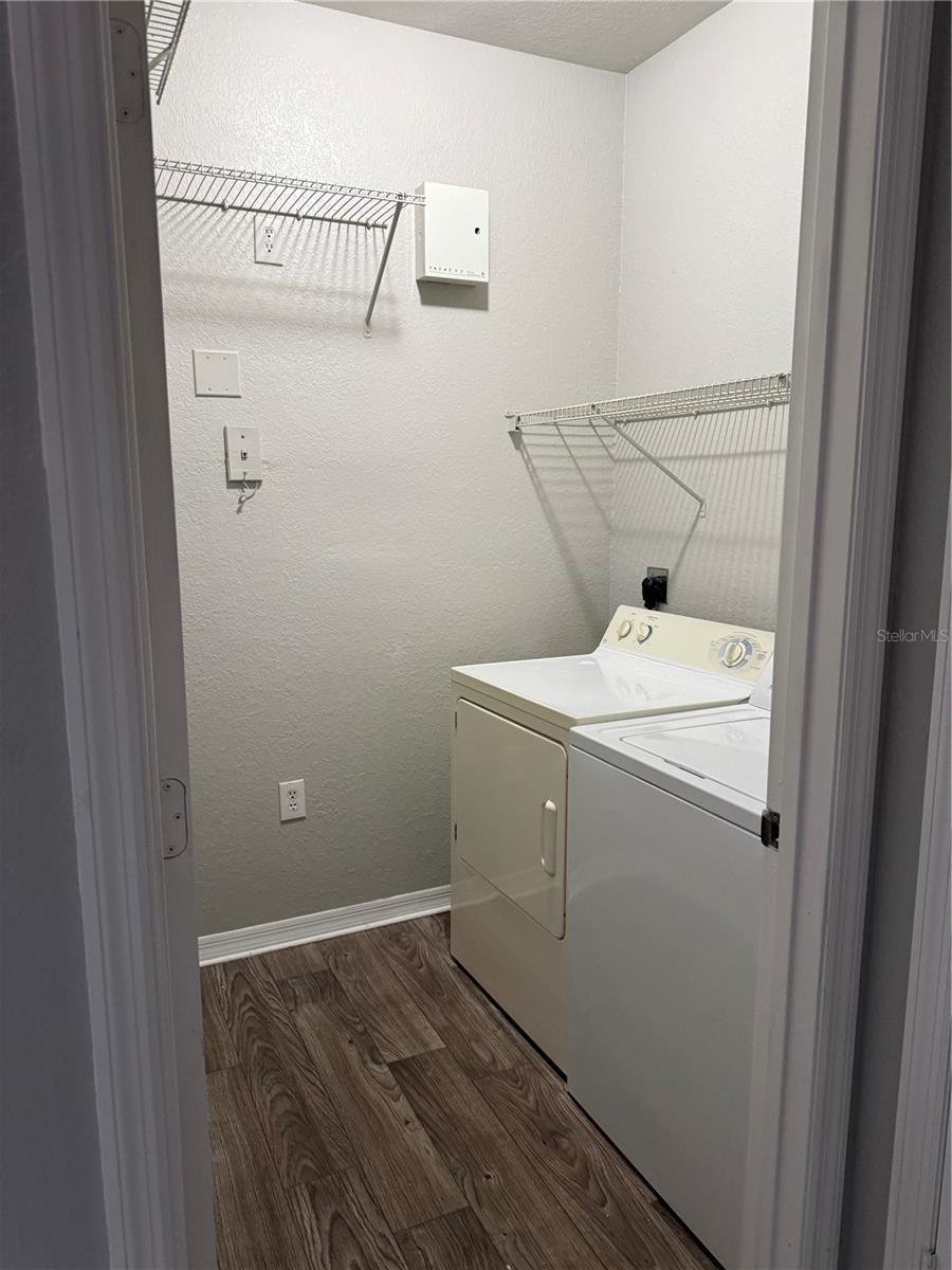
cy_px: 635
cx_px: 476
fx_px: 880
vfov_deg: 71.6
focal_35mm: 24
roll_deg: -1.1
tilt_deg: -9.9
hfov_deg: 56.8
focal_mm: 6.76
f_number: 1.78
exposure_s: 1/60
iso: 250
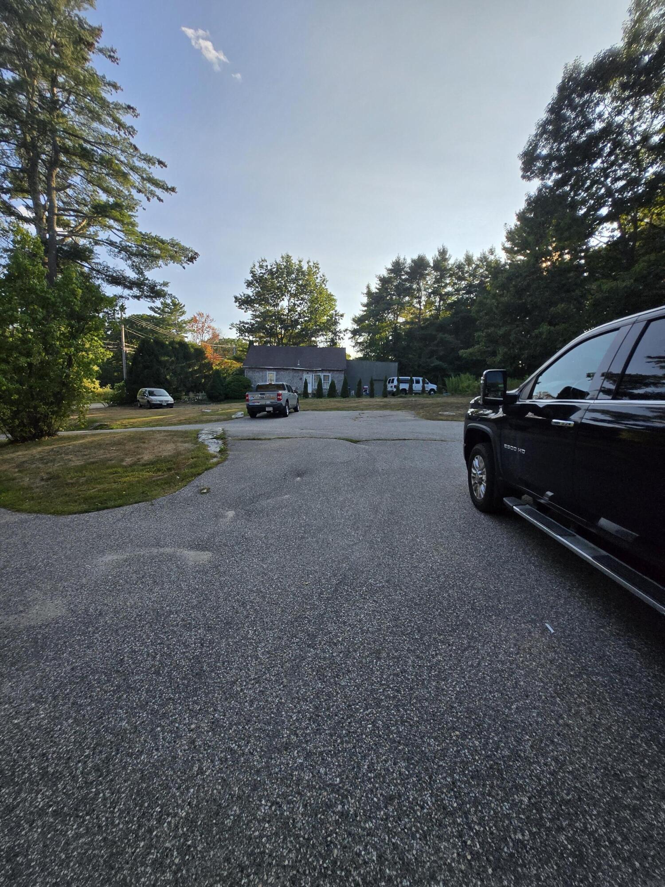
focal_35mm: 13
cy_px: 444
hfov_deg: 89.9
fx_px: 333
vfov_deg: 106.2
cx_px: 332
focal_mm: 1.7
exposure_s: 1/701
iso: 25
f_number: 2.2
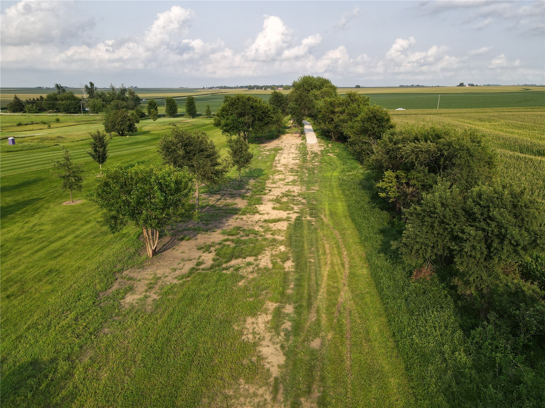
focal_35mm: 24
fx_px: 378
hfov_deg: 71.6
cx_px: 272
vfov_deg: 56.8
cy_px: 204
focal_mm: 4.5
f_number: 2.8
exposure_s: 1/400
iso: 100
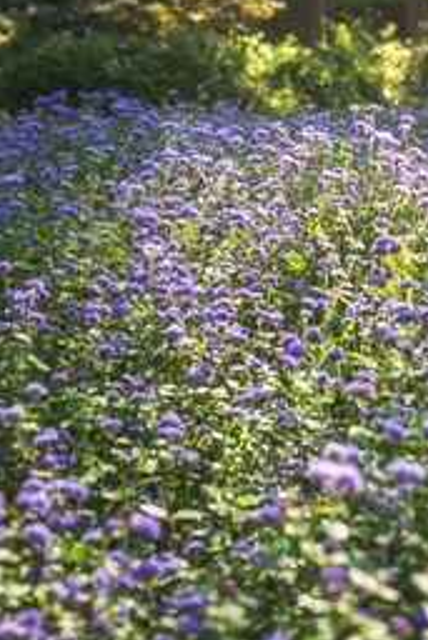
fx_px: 1781
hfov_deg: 13.7
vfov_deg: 19.8
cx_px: 305
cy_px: 8
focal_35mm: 100
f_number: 3.5
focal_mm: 50
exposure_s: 1/160
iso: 100
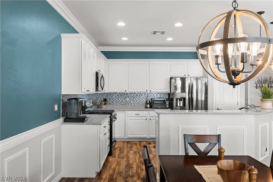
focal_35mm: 30
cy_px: 91
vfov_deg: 43.6
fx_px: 228
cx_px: 136
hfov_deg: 61.9
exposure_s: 1/4
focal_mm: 20
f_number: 8
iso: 400
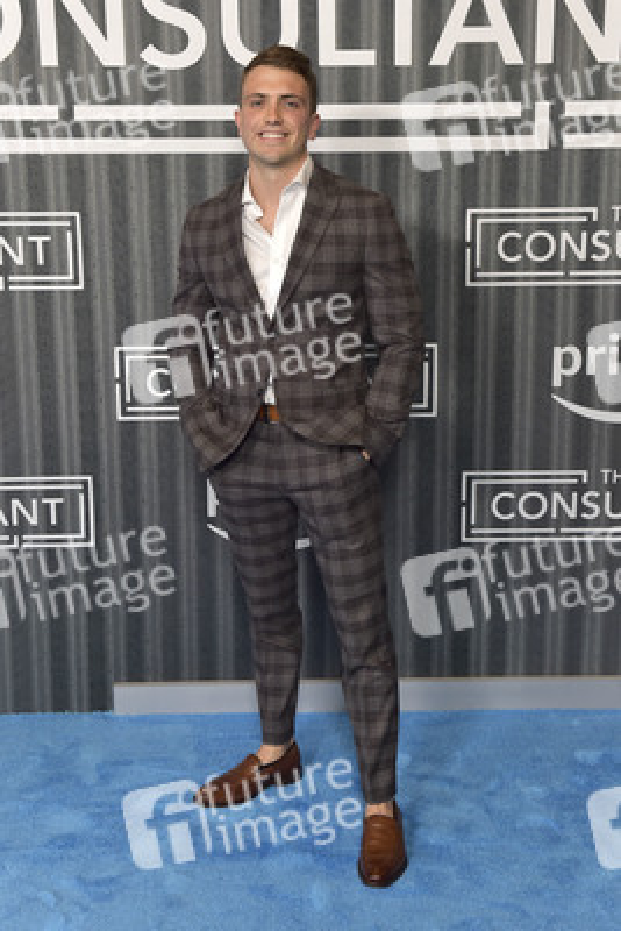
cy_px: 466
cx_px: 310
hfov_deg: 28.1
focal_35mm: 48
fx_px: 1241
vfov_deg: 41.1
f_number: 6.3
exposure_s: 1/250
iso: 2500
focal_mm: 48
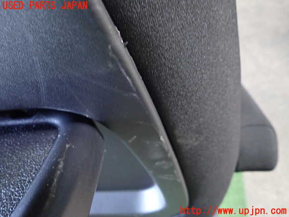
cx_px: 144
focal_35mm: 25
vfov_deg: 54.9
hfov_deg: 69.4
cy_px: 108
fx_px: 209
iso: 640
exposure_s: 1/30
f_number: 2
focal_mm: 4.5
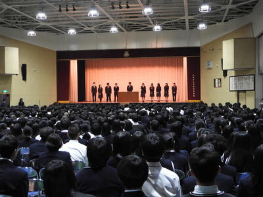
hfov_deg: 38.2
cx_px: 132
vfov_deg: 29.1
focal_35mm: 50
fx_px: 380
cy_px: 98
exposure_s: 1/25
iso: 400
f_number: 4
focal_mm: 9
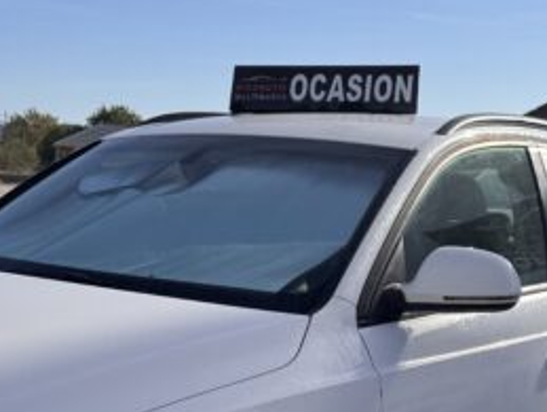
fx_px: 1171
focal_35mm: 74
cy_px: 423
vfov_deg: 19.3
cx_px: 186
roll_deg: -1.4
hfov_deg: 26.2
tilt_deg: -11.9
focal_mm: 6.76
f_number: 1.78
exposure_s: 1/4950
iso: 80
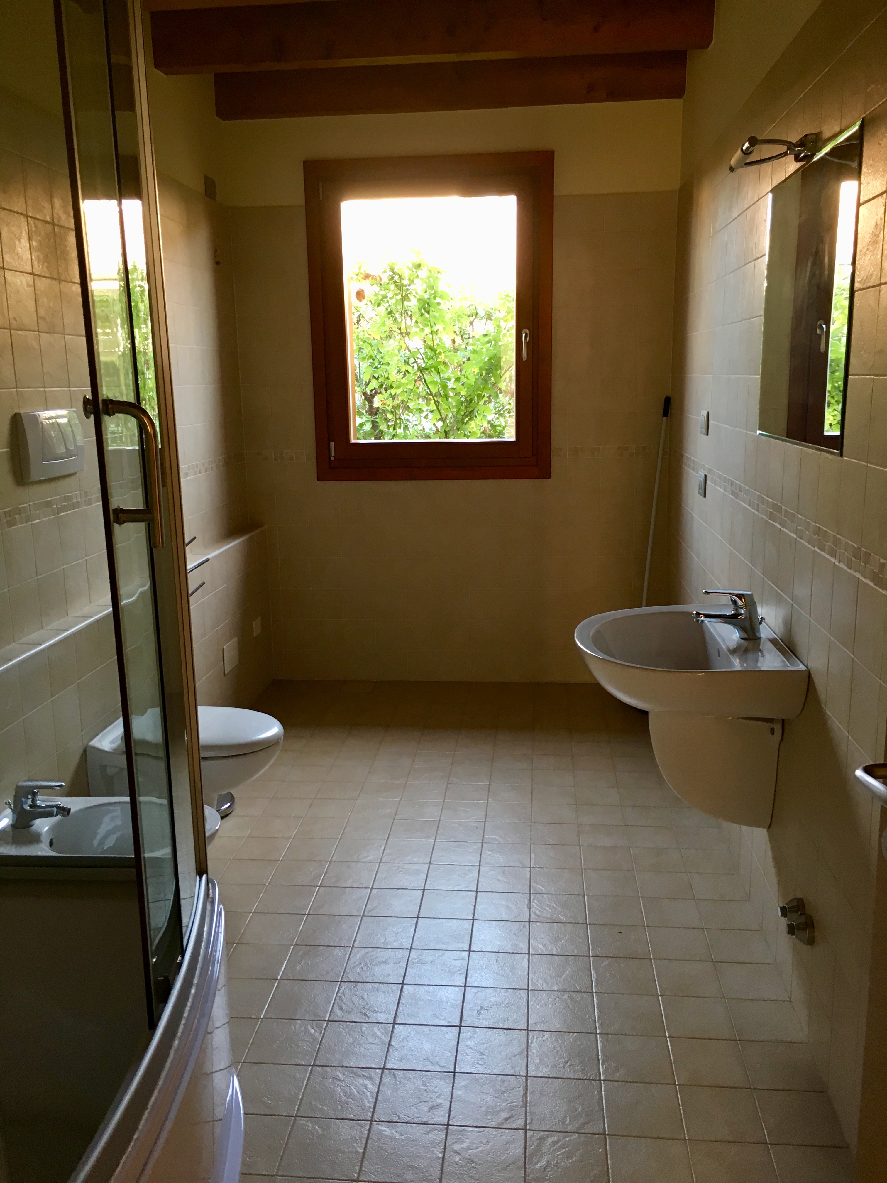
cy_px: 592
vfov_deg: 61.7
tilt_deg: -12.2
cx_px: 444
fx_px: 991
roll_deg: +0.3
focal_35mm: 29
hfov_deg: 48.2
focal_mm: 4.15
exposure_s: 1/33
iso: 100
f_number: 2.2
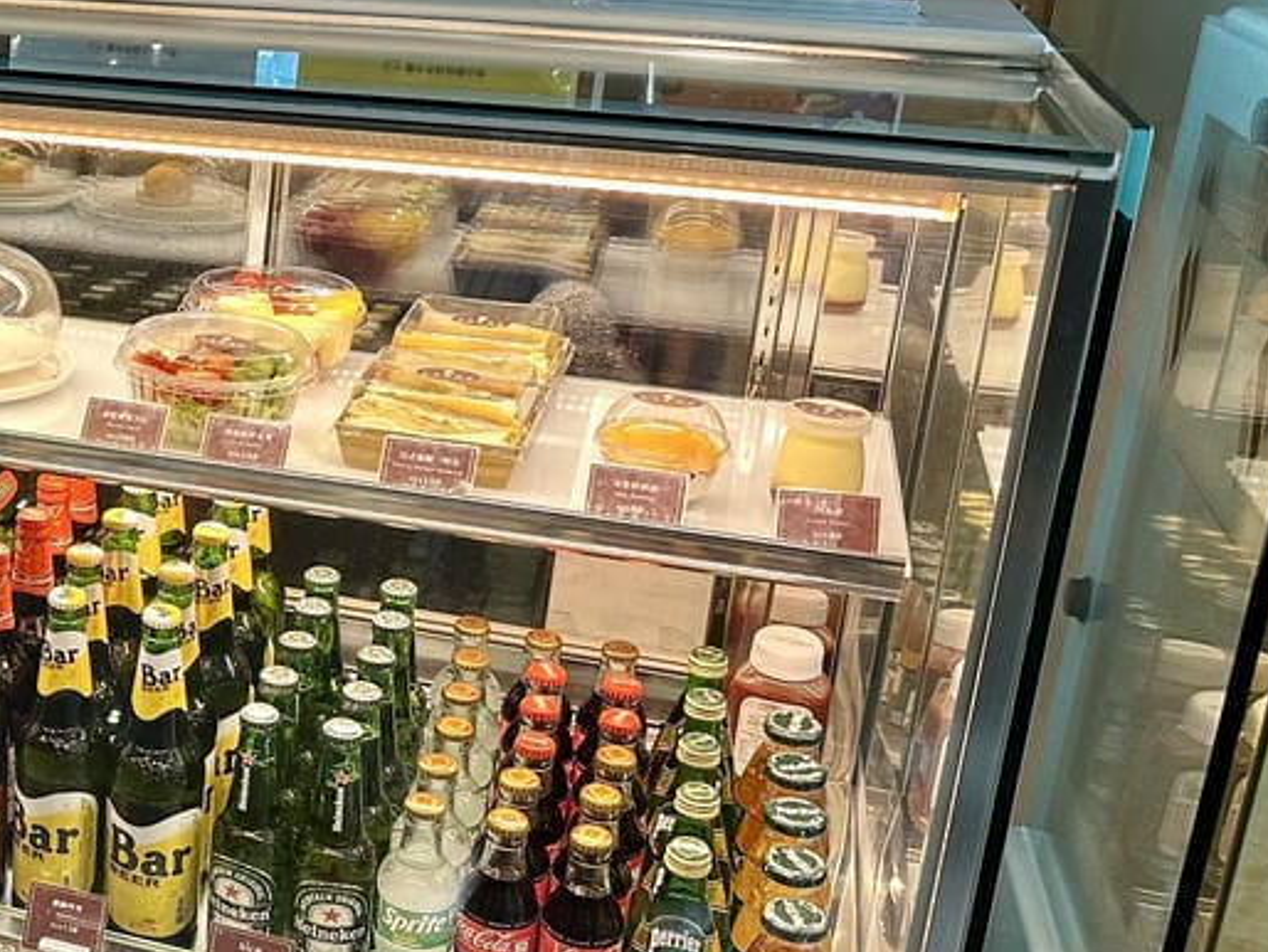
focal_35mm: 56
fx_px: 2052
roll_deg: -1.2
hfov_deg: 30.2
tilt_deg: -18.1
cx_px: -180
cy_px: 454
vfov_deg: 26.1
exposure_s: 1/120
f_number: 1.78
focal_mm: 6.86
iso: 200
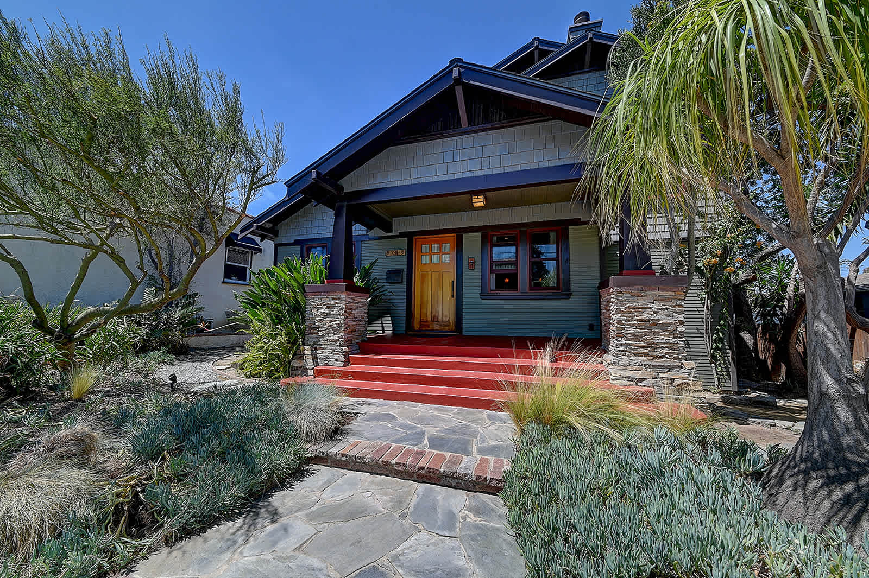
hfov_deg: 112.6
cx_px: 434
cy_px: 289
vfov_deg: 89.9
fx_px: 290
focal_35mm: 12
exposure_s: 1/80
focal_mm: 12
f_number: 22
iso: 320
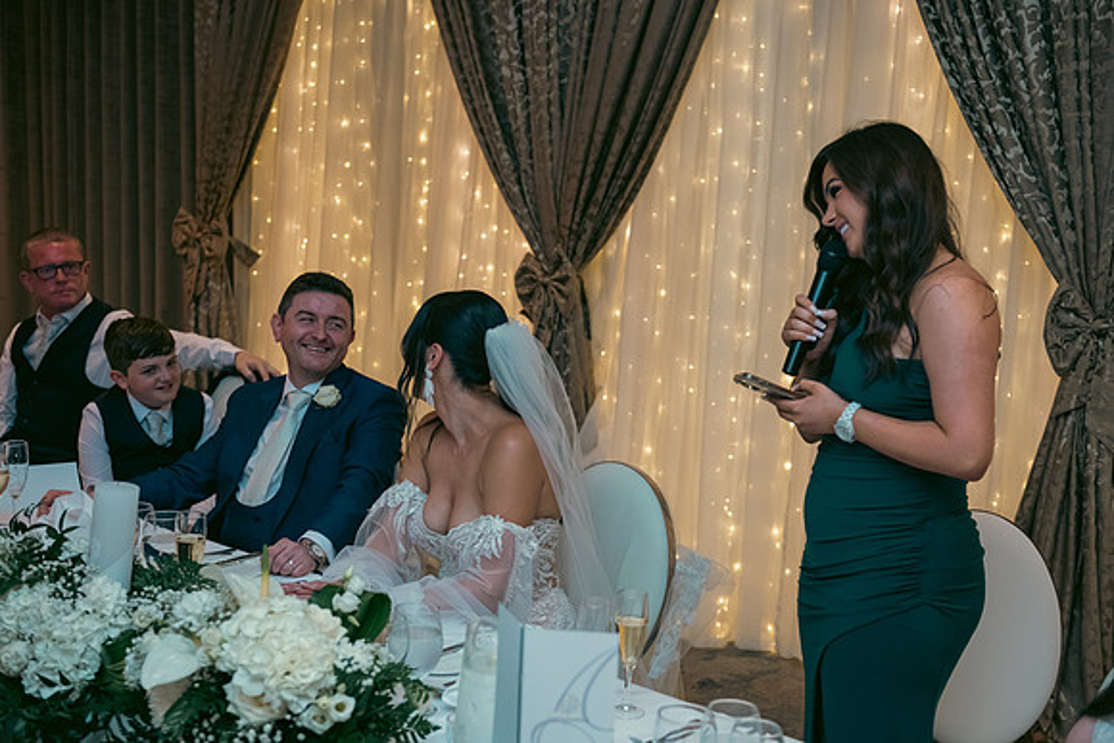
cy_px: 372
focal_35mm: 50
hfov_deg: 39.6
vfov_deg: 27.0
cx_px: 557
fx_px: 1548
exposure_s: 1/160
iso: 800
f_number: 3.5
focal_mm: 50
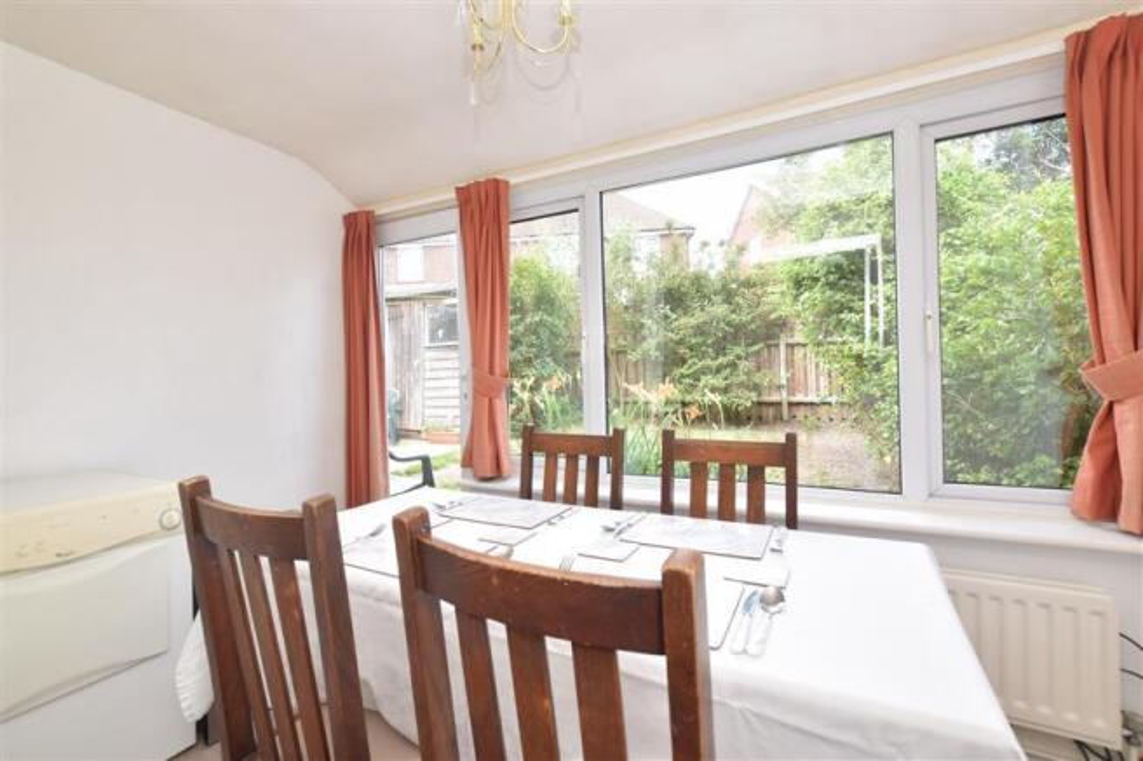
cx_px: 572
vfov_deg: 77.3
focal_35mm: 15
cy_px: 380
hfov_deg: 100.4
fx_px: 476
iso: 400
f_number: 8
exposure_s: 1/50
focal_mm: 10
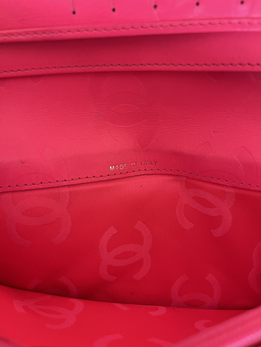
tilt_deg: -83.5
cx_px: 130
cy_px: 174
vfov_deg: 69.4
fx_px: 251
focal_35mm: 25
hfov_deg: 54.9
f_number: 1.6
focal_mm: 5.1
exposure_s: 1/60
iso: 320
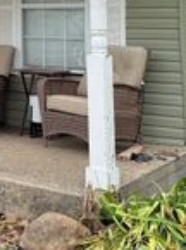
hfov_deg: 17.0
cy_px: -34
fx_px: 597
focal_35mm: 83
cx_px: -31
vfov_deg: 22.2
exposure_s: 1/3145
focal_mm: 6.76
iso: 80
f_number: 1.78
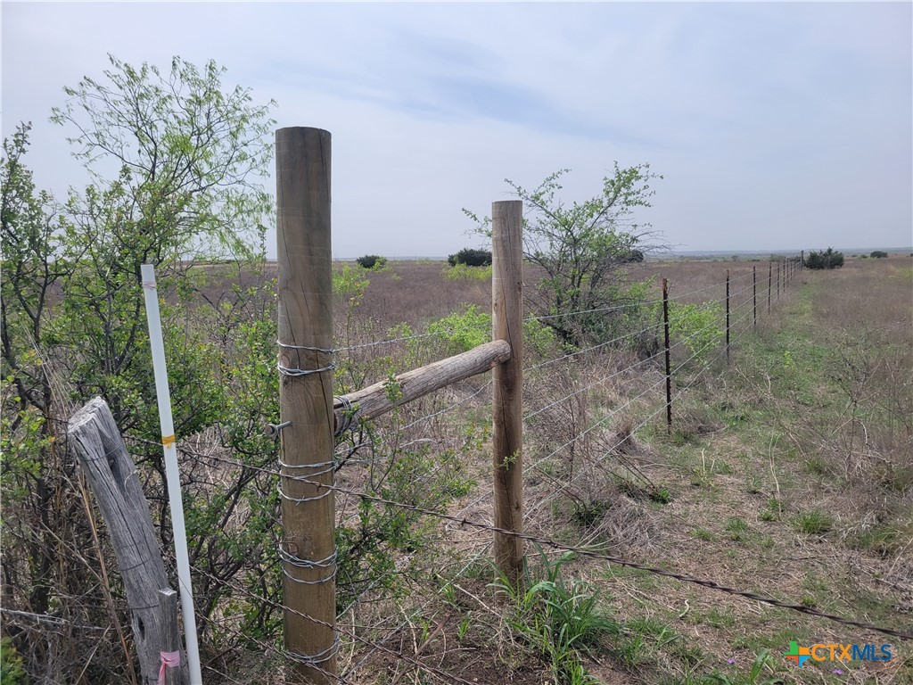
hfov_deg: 67.3
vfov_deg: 53.1
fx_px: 686
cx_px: 456
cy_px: 342
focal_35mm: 26
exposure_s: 1/2913
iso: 40
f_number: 1.8
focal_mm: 5.4
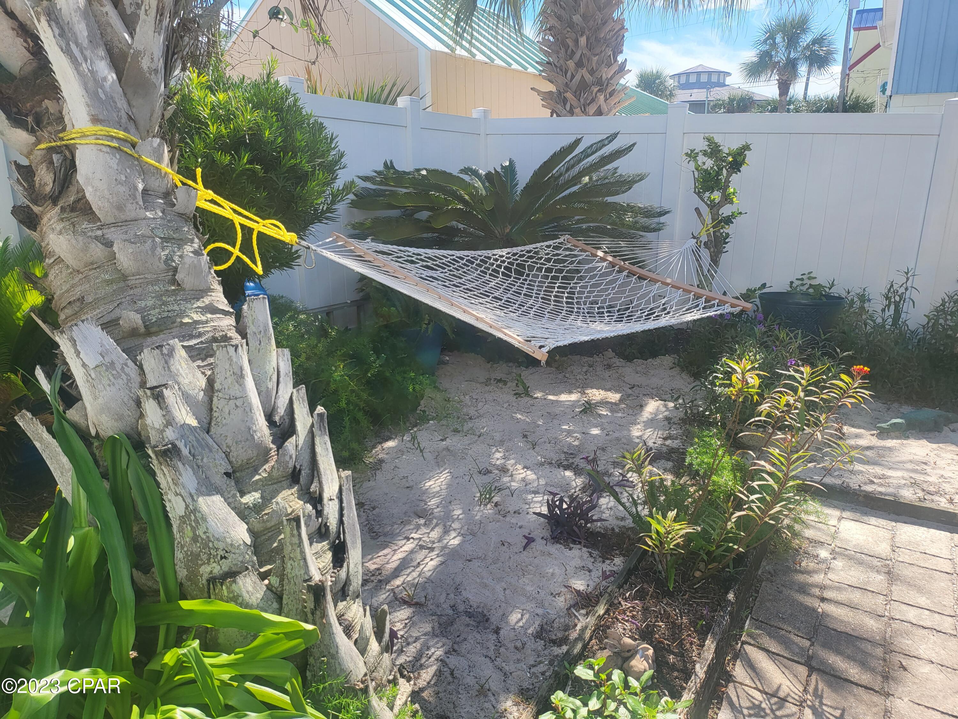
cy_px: 360
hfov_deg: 71.6
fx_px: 664
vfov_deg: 56.8
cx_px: 479
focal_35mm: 24
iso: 40
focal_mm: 5
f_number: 1.8
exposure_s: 1/1053
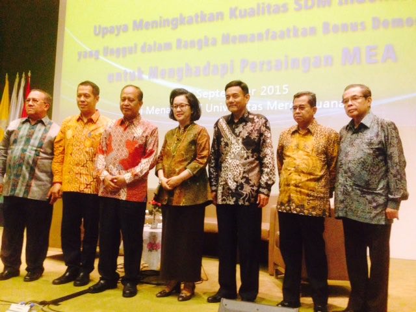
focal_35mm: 33
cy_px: 156
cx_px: 208
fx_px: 397
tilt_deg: +9.4
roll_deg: -3.4
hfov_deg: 55.4
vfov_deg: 42.9
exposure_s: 1/15
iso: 500
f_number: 2.4
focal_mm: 4.12
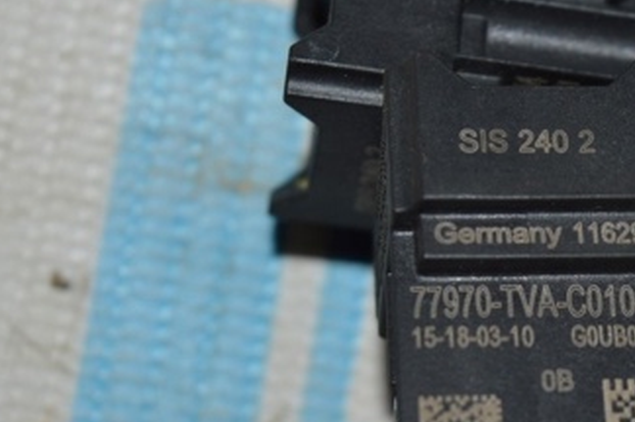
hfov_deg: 12.5
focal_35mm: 163
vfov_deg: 8.4
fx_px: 2871
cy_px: 256
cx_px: 574
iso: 100
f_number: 8
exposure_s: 1/60
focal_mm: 55
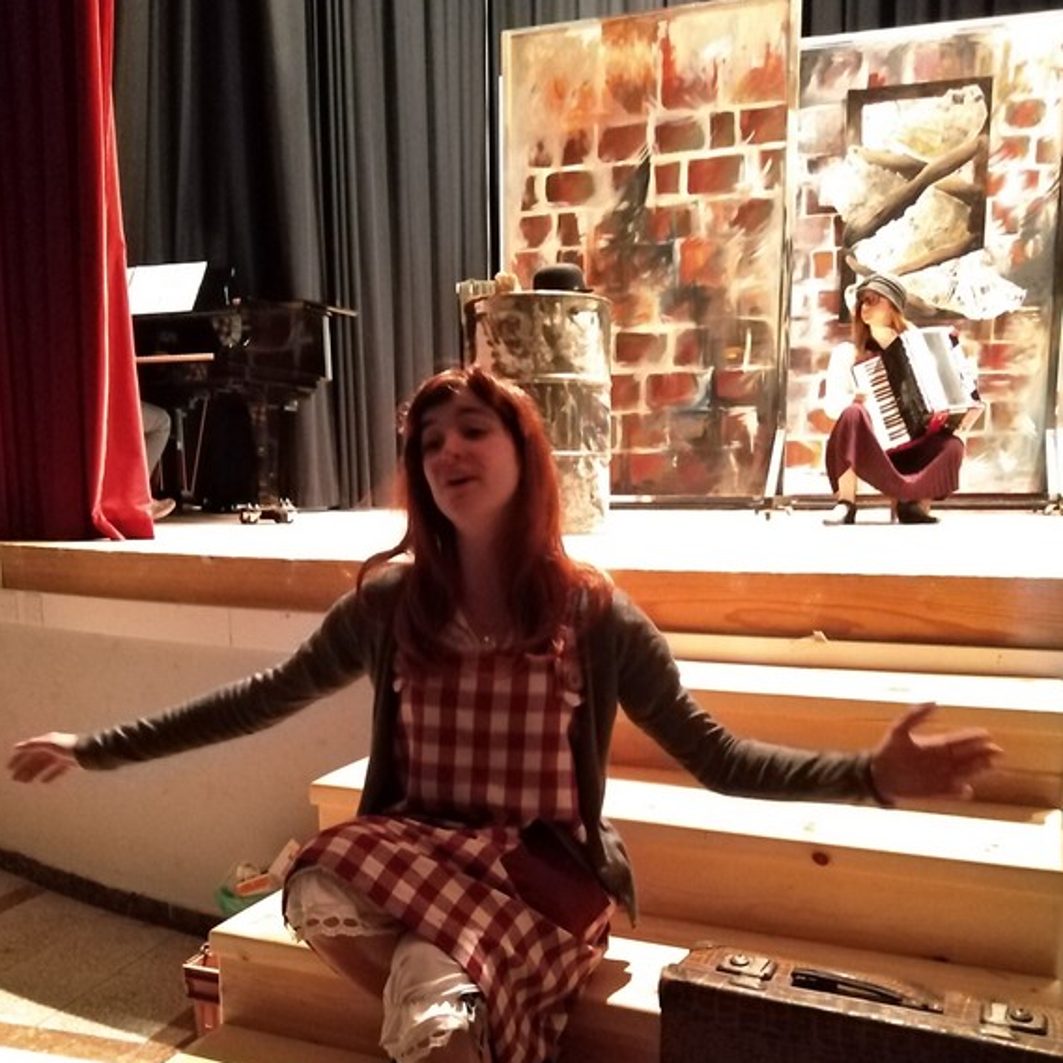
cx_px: 527
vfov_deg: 52.0
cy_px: 665
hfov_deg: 52.5
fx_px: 1077
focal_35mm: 31
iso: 3676
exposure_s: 1/15
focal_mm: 3.59
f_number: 1.8
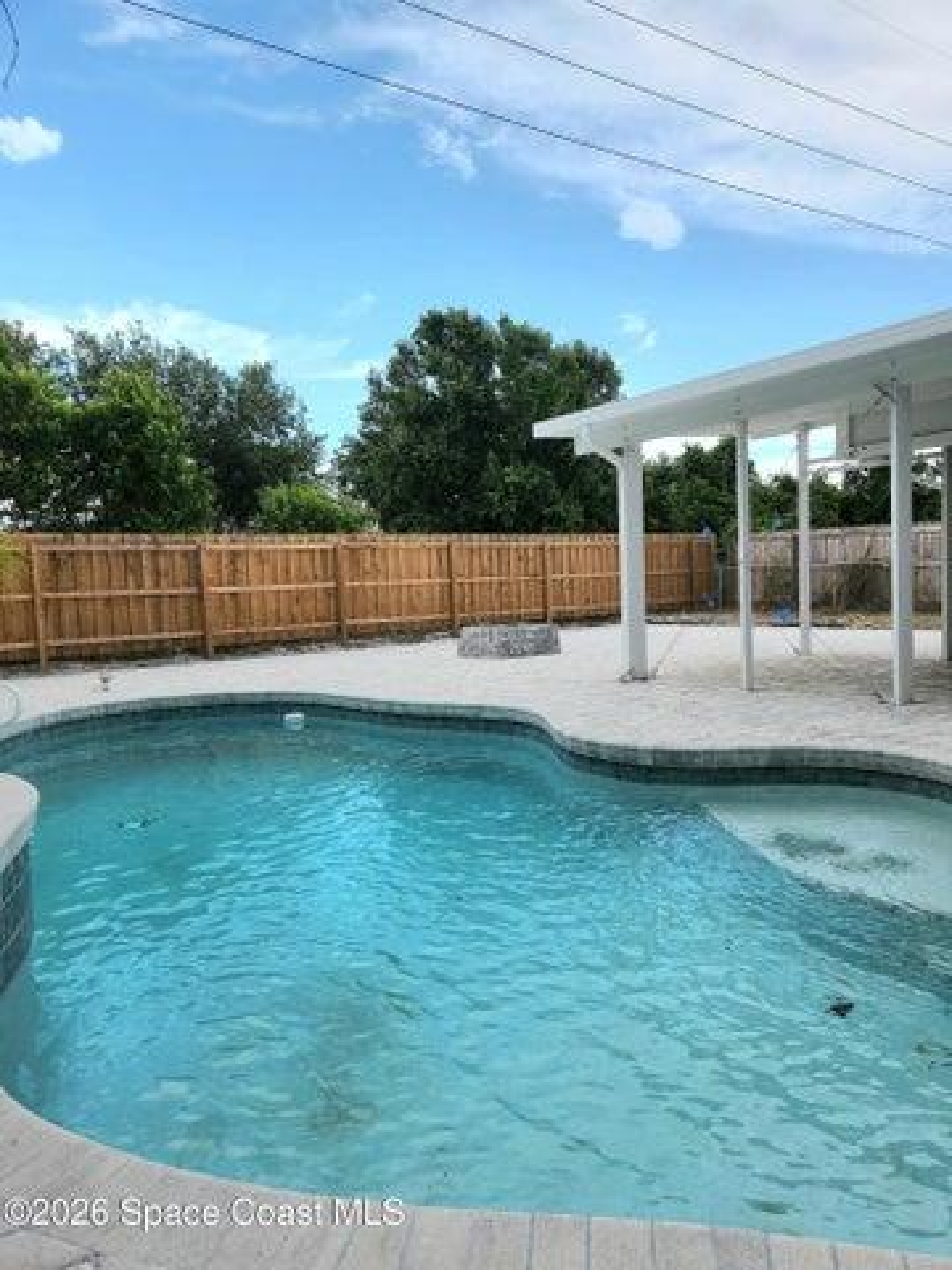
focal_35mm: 23
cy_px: 635
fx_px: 843
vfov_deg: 73.9
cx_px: 476
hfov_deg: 58.9
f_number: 1.8
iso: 20
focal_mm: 5.4
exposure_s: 1/769
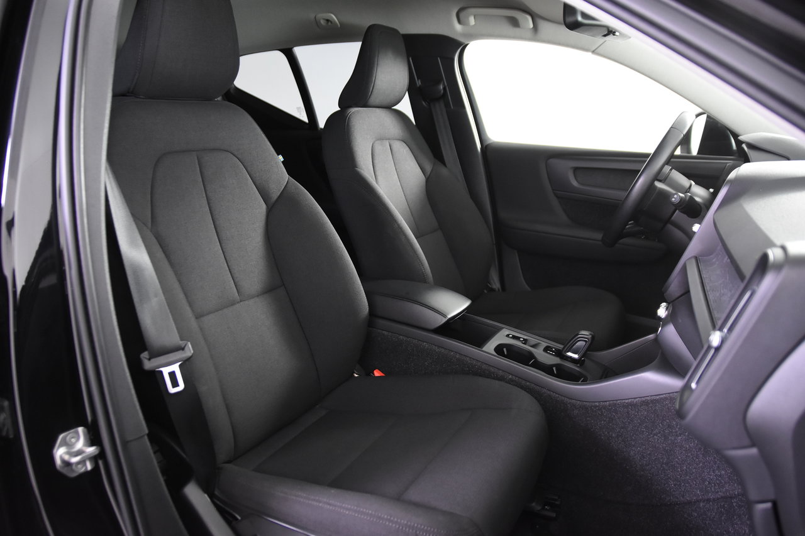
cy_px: 268
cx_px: 402
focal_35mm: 26
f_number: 2.8
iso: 1800
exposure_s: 1/25
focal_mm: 17
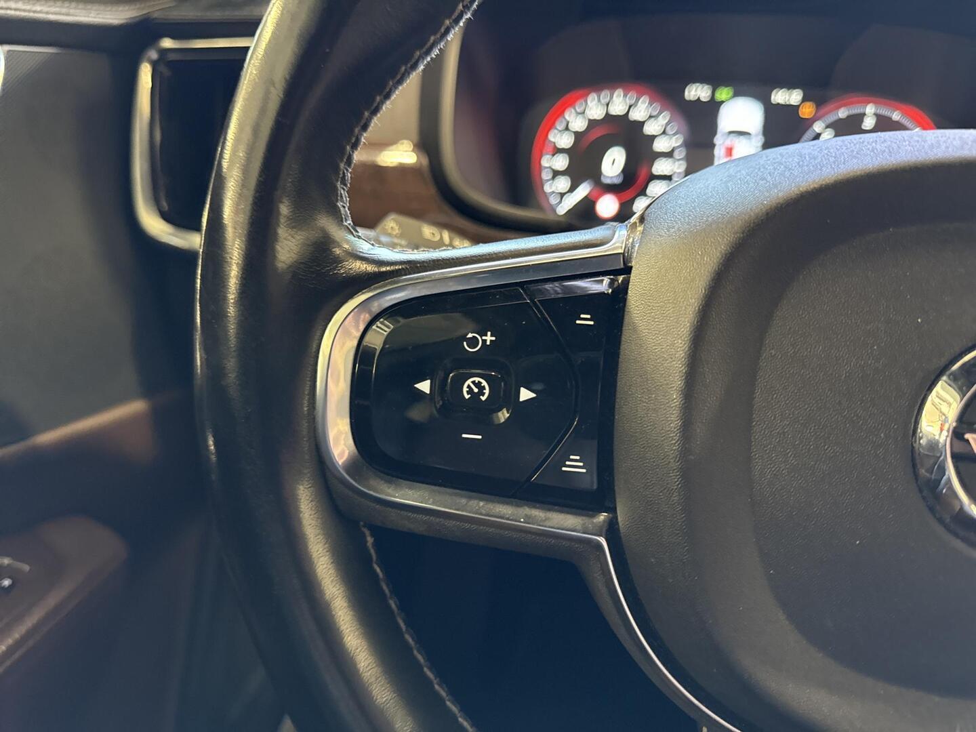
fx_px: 677
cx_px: 488
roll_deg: -0.8
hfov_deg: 71.6
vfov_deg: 56.8
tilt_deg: -22.5
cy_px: 366
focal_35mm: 24
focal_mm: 6.76
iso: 640
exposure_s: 1/33
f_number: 1.78
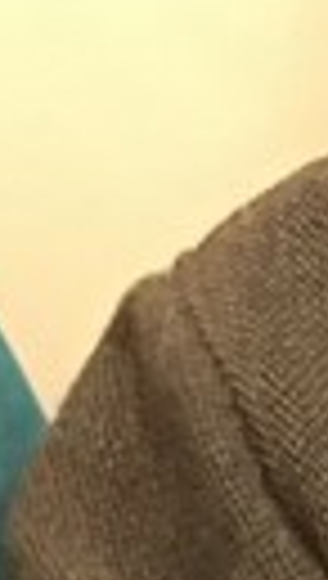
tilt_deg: -16.8
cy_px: 117
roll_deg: +4.6
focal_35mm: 293
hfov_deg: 4.0
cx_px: -634
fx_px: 4510
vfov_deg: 7.3
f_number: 2.2
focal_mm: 4.15
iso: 640
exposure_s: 1/15
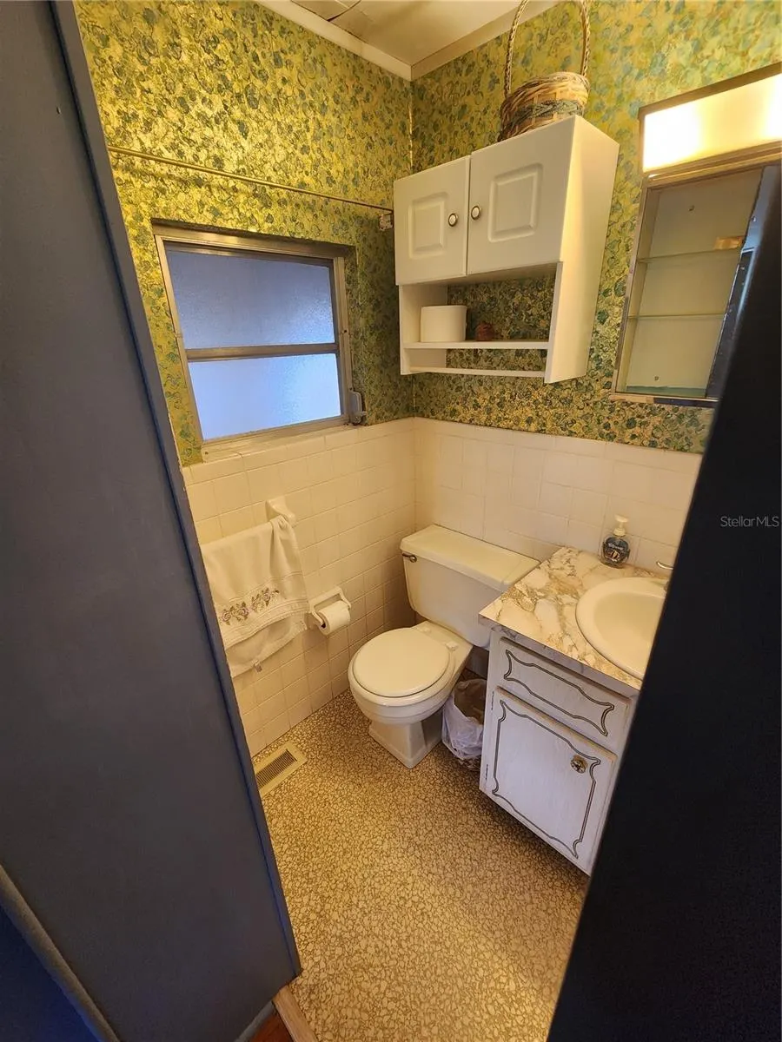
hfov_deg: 89.9
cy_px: 521
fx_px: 392
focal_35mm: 13
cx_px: 391
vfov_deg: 106.2
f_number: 2.2
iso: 320
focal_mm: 2.2
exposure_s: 1/60
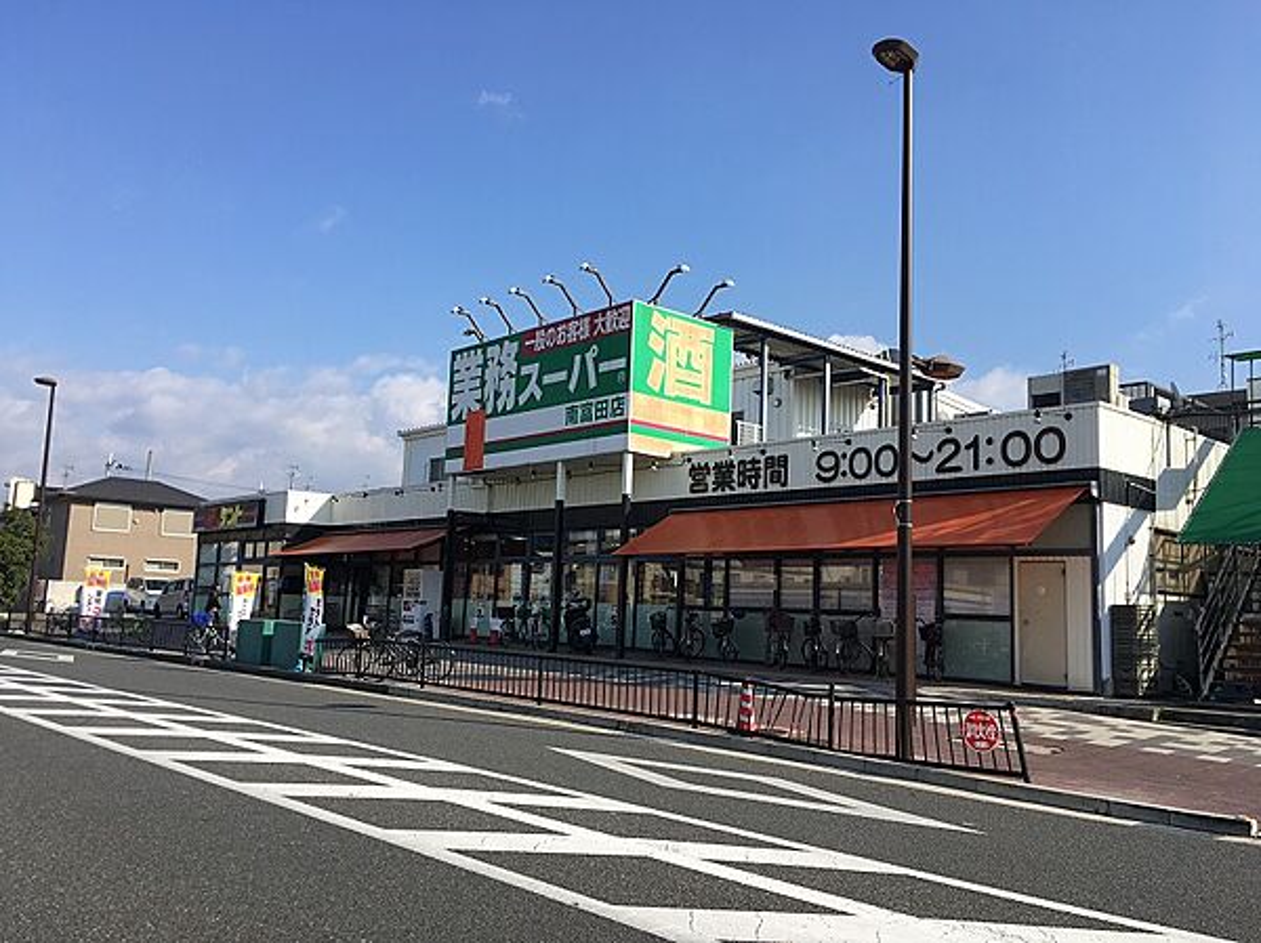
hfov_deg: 61.7
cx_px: 630
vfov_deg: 48.2
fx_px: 1056
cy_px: 472
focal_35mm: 29
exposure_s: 1/1304
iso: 25
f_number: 2.2
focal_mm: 4.15
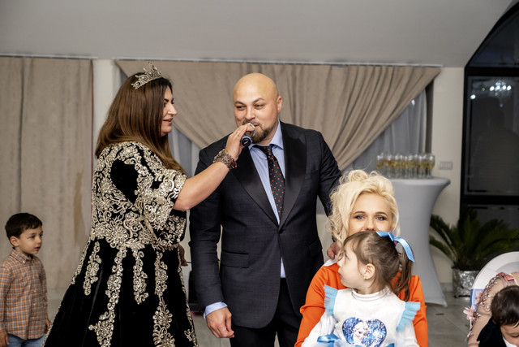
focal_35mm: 60
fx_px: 865
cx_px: 260
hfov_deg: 33.4
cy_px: 174
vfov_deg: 22.6
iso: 1250
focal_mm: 40.1
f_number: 2.8
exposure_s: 1/160
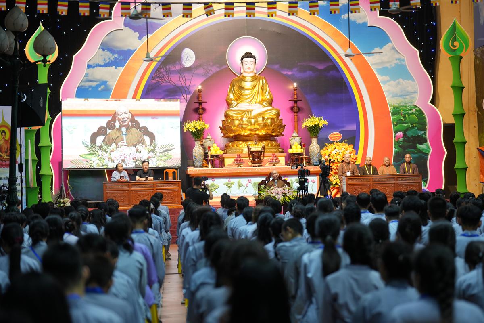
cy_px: 162
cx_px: 242
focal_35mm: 98
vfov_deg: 14.0
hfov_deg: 20.8
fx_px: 1317
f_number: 3.2
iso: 640
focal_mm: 98
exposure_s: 1/100
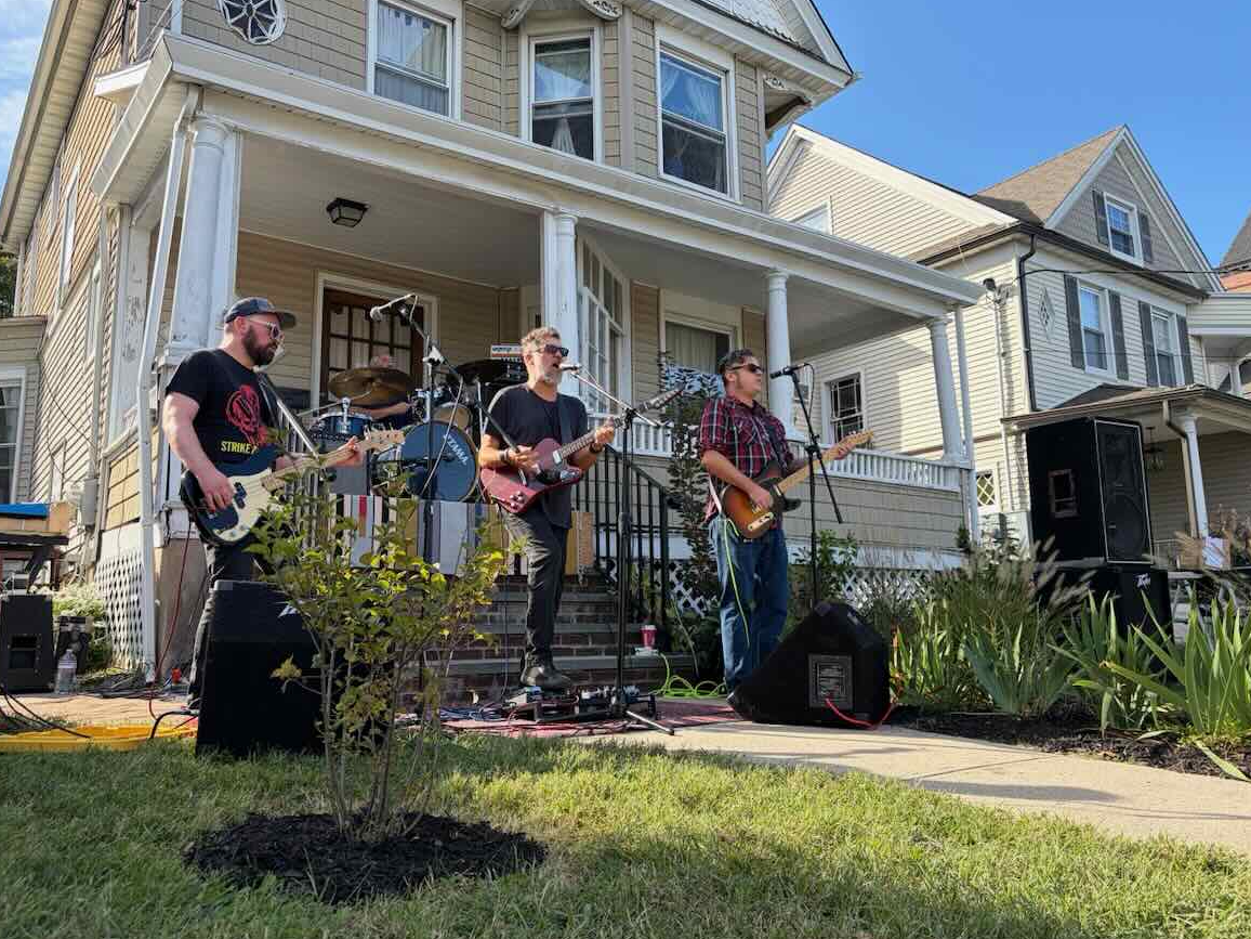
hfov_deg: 65.3
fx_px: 976
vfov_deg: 51.4
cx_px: 605
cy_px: 462
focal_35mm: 27
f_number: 1.6
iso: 64
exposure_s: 1/1217
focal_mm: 5.96
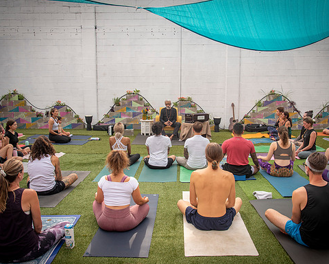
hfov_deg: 52.8
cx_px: 169
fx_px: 331
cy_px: 132
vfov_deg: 43.4
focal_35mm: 34
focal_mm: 30
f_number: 5
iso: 125
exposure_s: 1/400
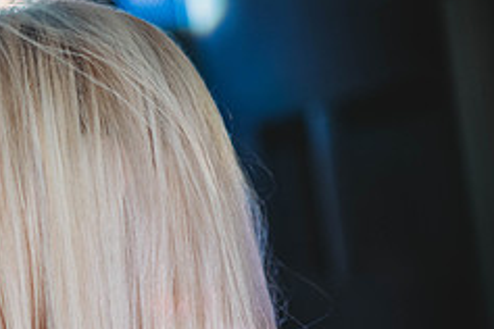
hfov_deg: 9.9
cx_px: 63
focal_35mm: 208
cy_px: 286
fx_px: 2854
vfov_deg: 6.6
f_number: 2
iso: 640
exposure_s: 1/200
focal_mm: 85
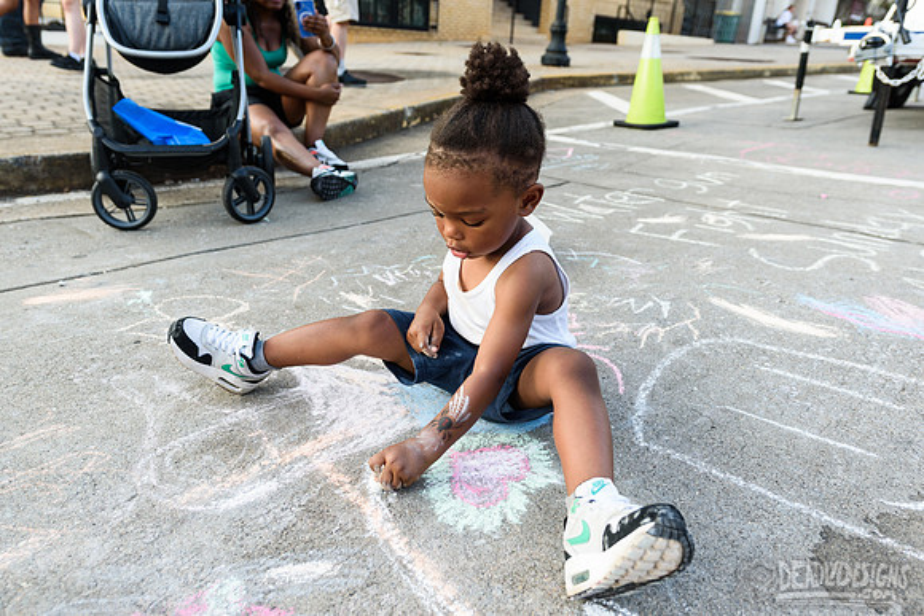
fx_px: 670
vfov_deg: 49.4
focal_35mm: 26
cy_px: 281
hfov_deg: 69.2
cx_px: 462
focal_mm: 24
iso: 400
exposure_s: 1/160
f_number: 3.5
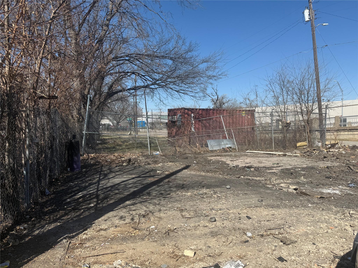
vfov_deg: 56.8
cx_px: 179
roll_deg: -0.2
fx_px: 248
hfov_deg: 71.6
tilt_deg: -2.6
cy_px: 134
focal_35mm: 24
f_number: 1.78
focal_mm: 6.76
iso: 80
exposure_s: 1/4673
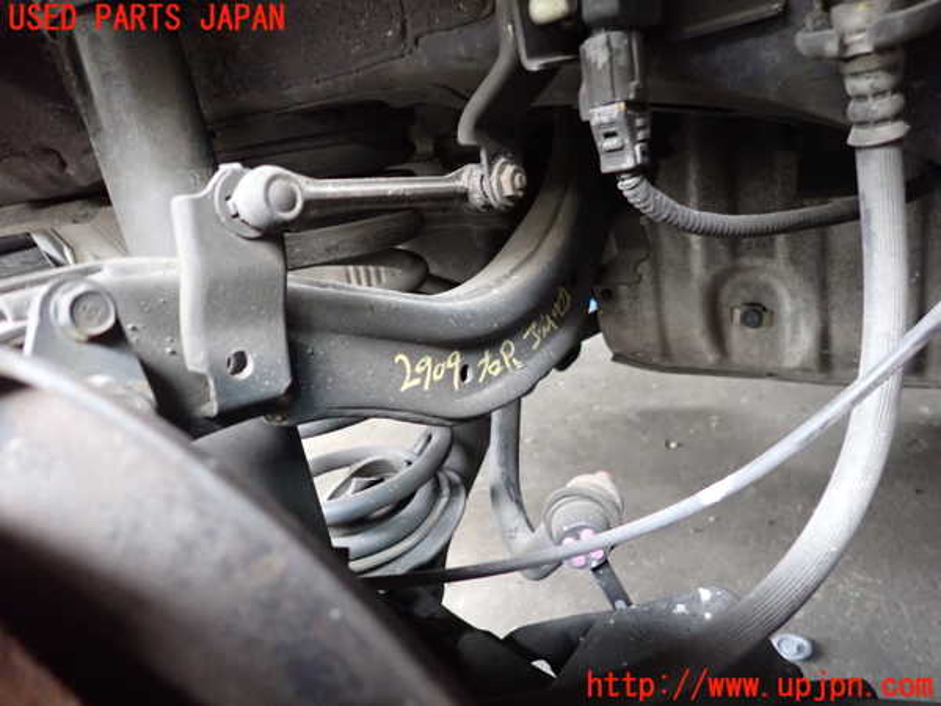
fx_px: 680
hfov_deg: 69.4
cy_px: 353
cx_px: 470
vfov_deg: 54.9
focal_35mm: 25
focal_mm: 4.5
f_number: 2
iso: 1000
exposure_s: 1/80
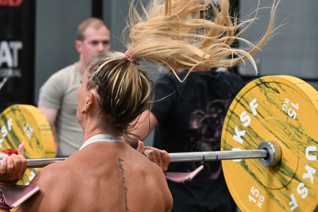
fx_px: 1659
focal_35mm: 188
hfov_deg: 10.9
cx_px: 136
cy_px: 135
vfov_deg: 7.3
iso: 4000
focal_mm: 75
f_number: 4.5
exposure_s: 1/640
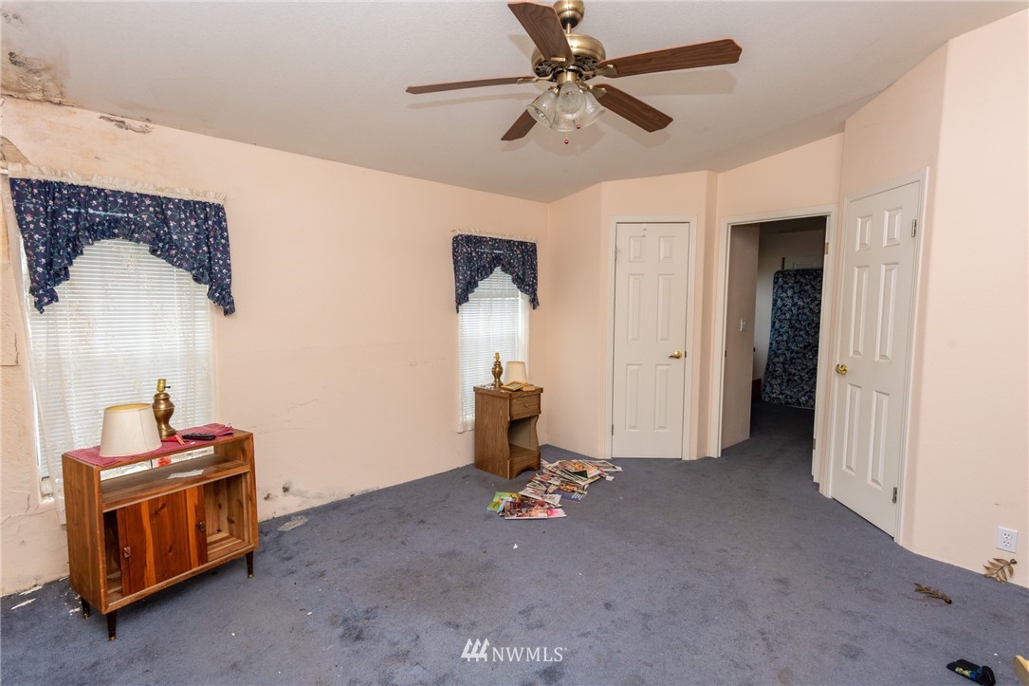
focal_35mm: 17
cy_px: 343
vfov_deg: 70.4
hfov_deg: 93.3
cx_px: 514
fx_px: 486
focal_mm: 17
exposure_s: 1/50
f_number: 8
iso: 320
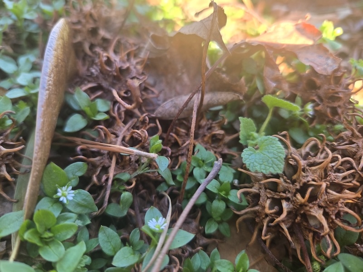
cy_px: 136
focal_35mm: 23
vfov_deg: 58.9
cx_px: 182
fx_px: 241
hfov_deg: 73.9
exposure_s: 1/180
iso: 64
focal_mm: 5.4
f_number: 1.8
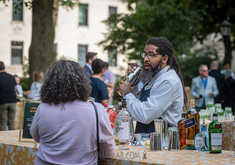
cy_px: 79
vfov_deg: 13.2
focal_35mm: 108
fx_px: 714
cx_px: 125
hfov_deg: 18.7
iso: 1000
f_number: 4
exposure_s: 1/1600
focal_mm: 100
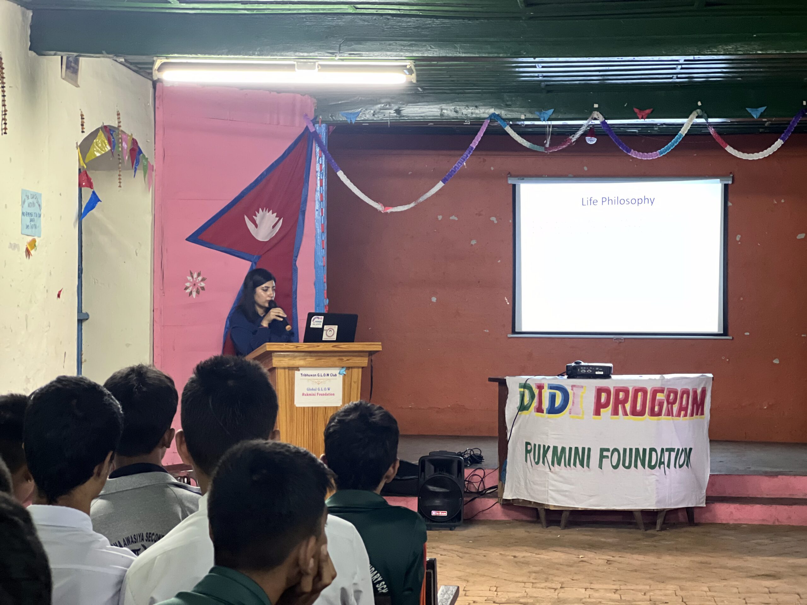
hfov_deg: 25.3
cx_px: 404
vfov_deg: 19.1
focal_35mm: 77
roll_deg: +0.2
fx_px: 1795
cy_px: 302
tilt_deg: -0.4
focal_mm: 9
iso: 500
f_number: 2.8
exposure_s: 1/14
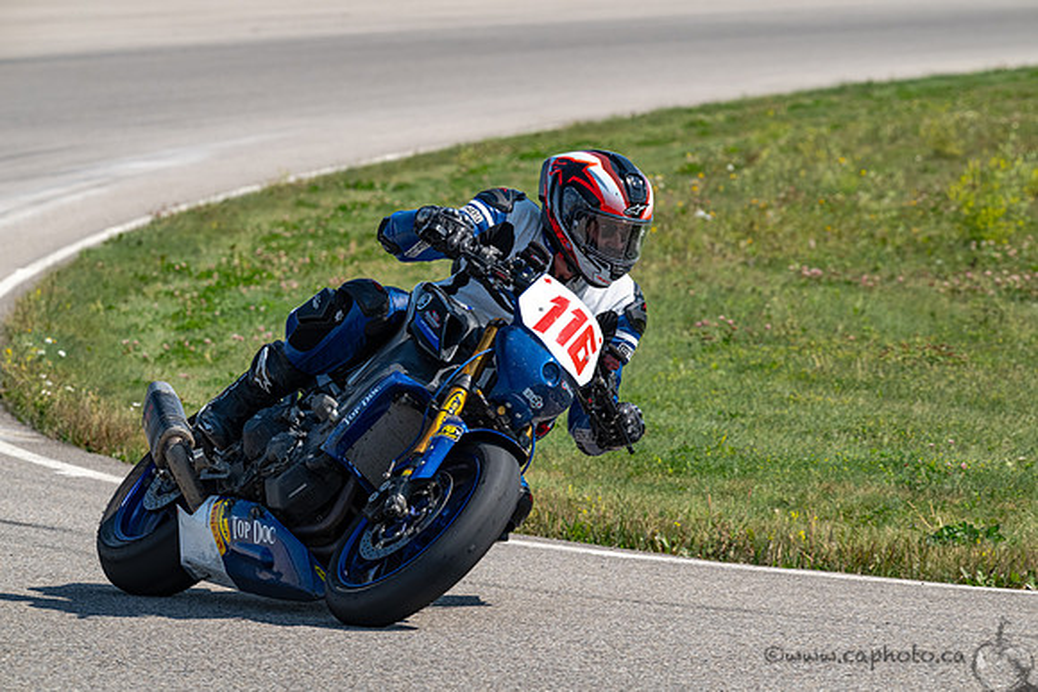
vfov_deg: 4.7
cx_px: 519
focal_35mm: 290
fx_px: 8363
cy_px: 346
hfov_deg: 7.1
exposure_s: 1/1250
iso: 640
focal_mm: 290
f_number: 11
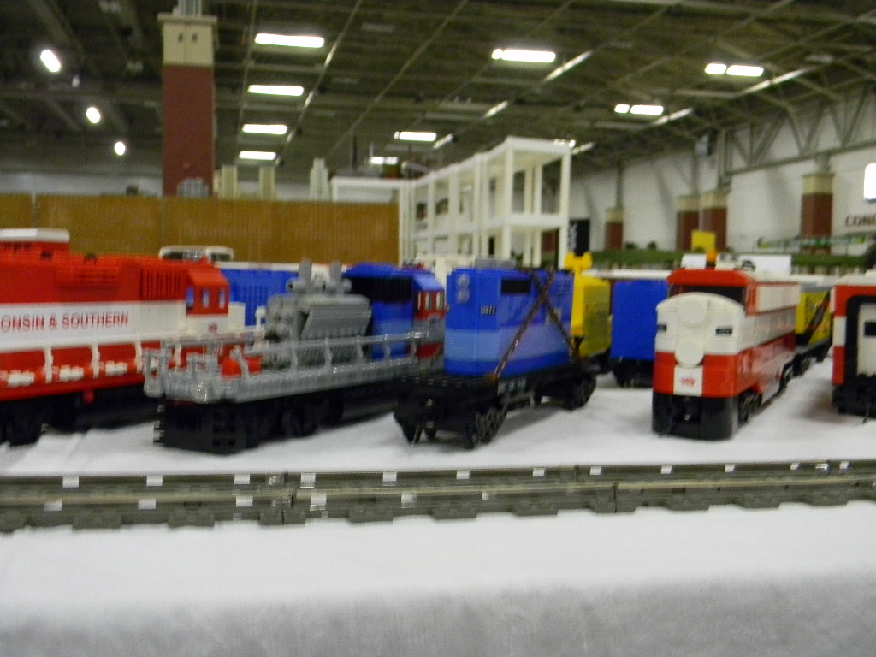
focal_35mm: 36
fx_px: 911
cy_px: 328
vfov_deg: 39.7
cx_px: 438
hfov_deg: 51.4
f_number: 3.7
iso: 400
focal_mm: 6.4
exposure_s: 1/9
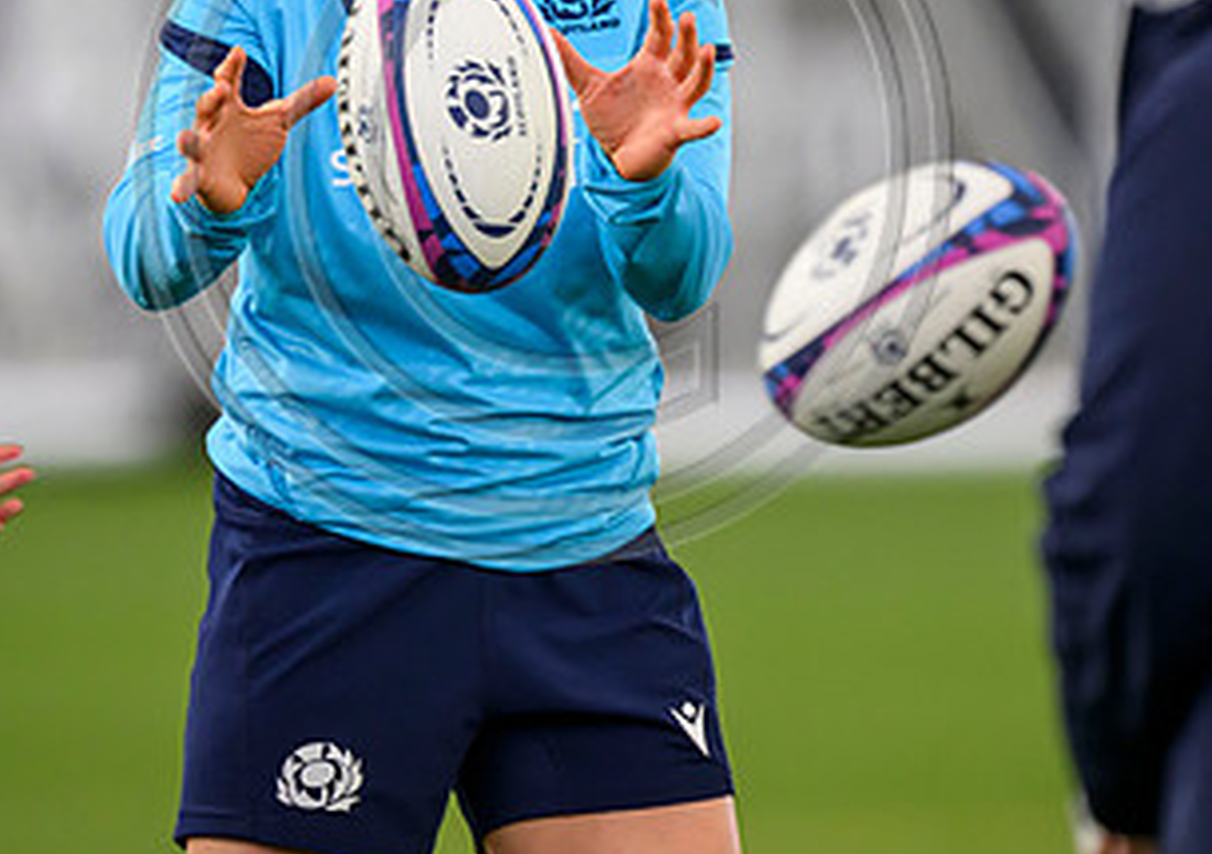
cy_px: 106
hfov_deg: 1.7
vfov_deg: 1.2
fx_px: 40336
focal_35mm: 1177
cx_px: 397
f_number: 4
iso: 3200
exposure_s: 1/800
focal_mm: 560
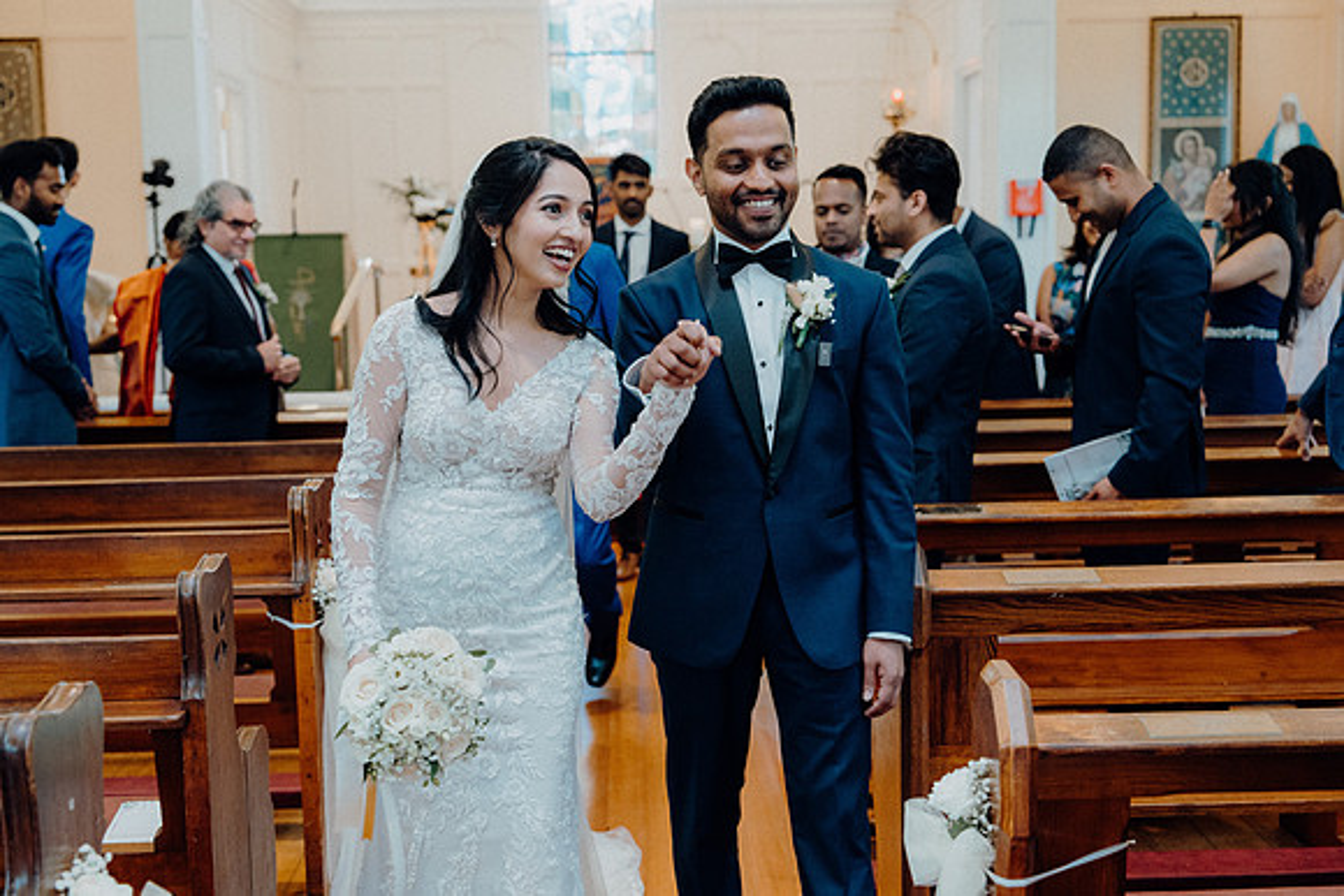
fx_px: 1792
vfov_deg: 28.1
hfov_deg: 41.1
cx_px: 672
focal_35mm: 48
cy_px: 448
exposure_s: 1/160
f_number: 3.5
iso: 2500
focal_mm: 48
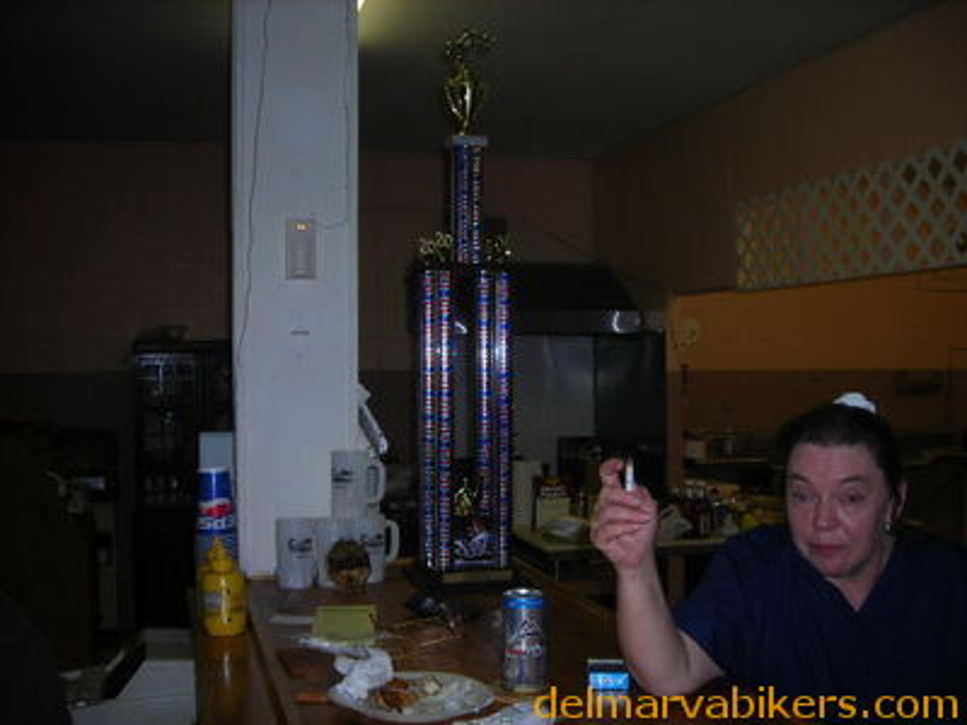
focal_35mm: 38
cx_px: 484
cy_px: 362
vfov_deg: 37.7
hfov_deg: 49.0
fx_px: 1062
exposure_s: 1/60.1
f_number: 3.2
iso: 50
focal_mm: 6.3
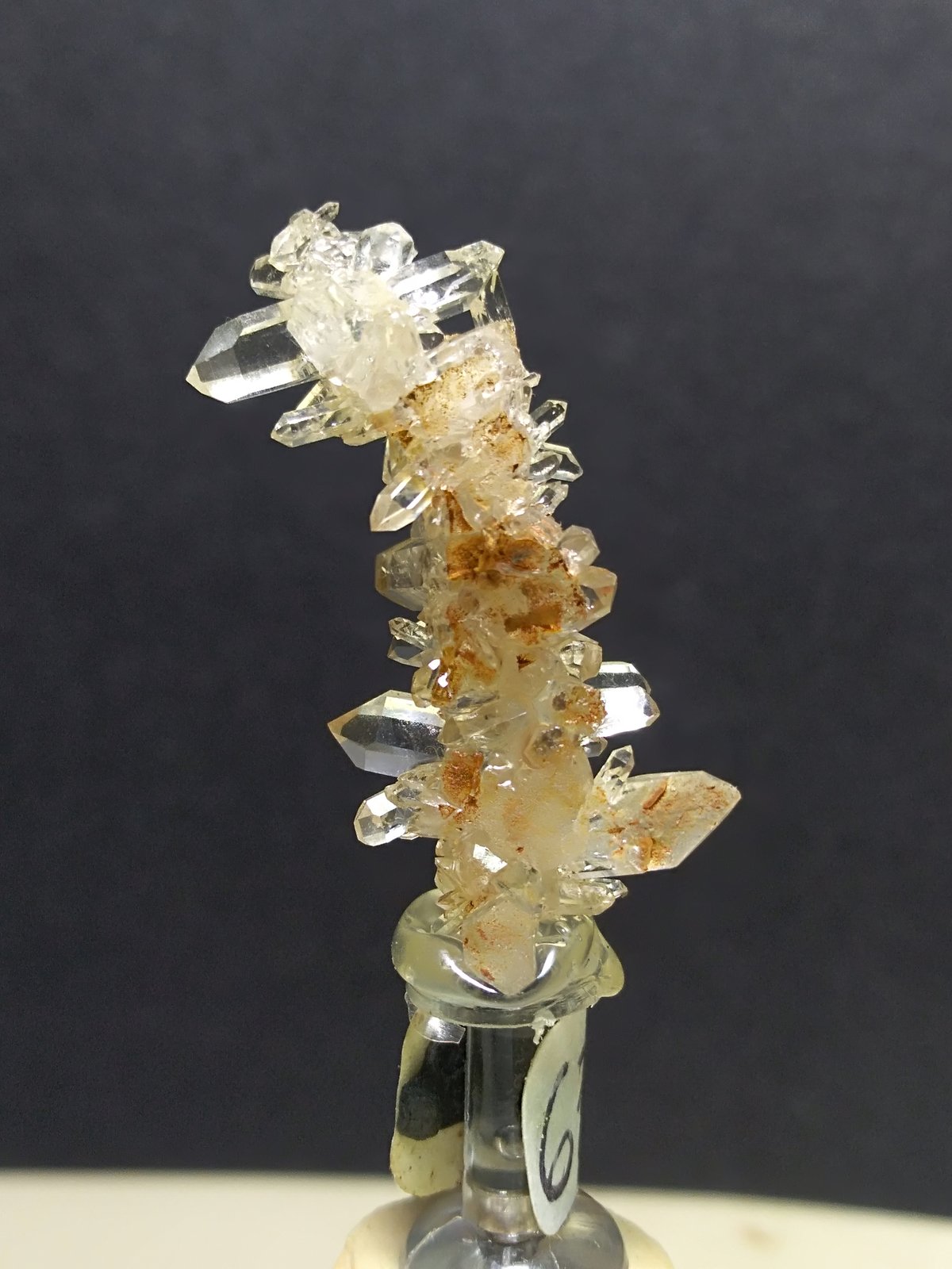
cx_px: 476
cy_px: 634
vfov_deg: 67.3
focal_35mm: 26
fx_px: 953
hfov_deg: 53.1
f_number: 2
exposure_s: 1/30
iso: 116
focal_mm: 3.54
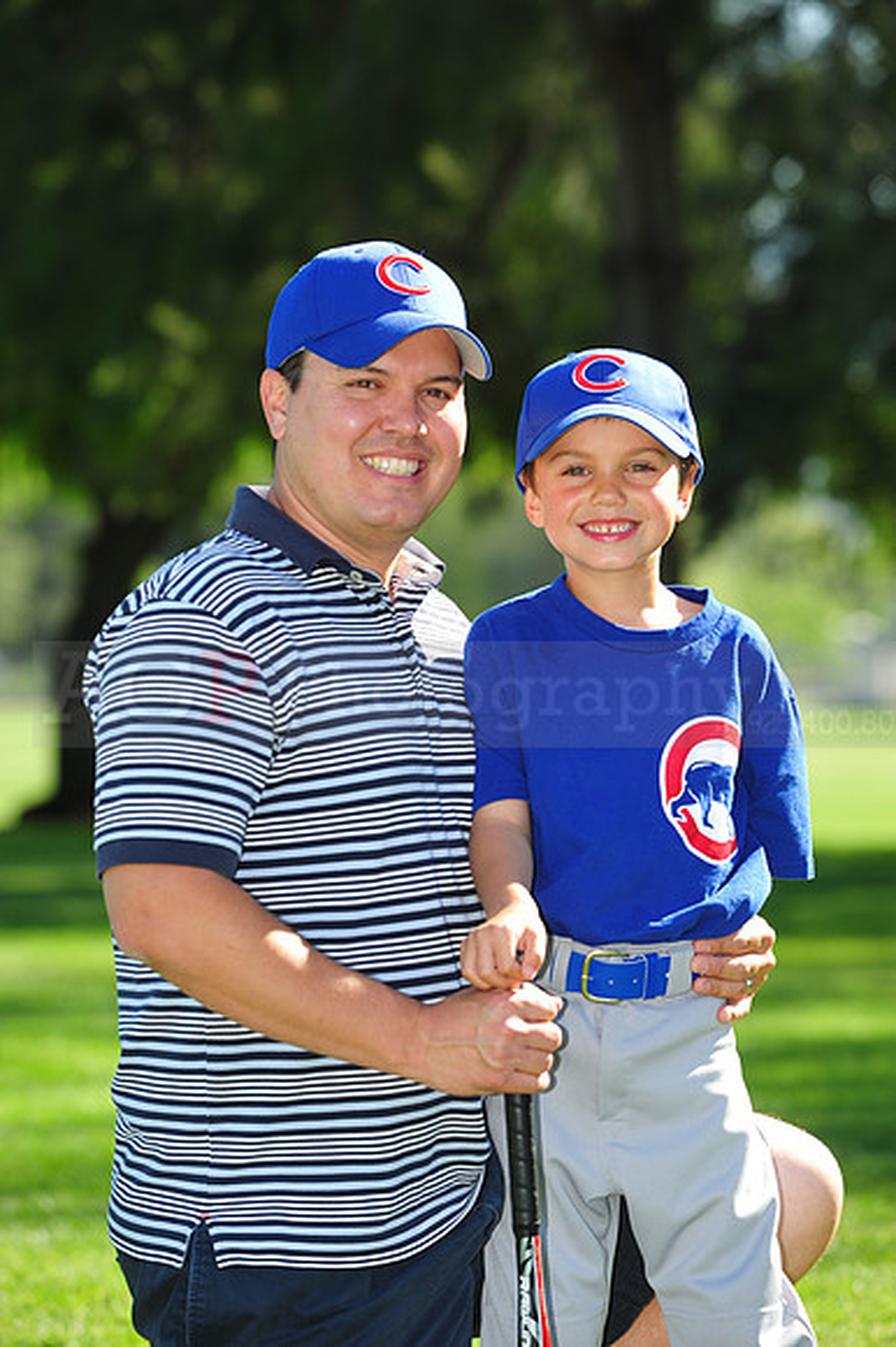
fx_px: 5419
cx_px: 448
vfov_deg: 14.2
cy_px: 674
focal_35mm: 145
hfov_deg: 9.5
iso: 200
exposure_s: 1/320
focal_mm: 145
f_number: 5.6
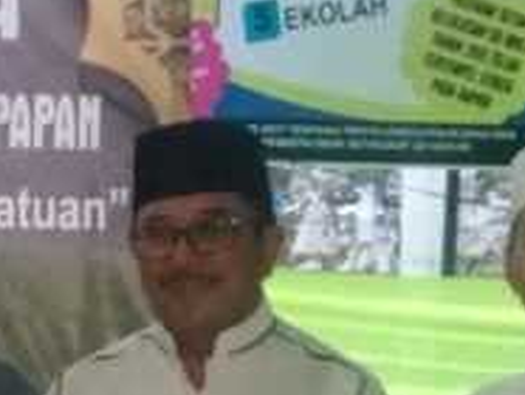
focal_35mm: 125
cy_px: 535
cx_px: 3
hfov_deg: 15.5
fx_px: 1898
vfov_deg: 11.5
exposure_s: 1/33
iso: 640
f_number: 2.2
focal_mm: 3.3
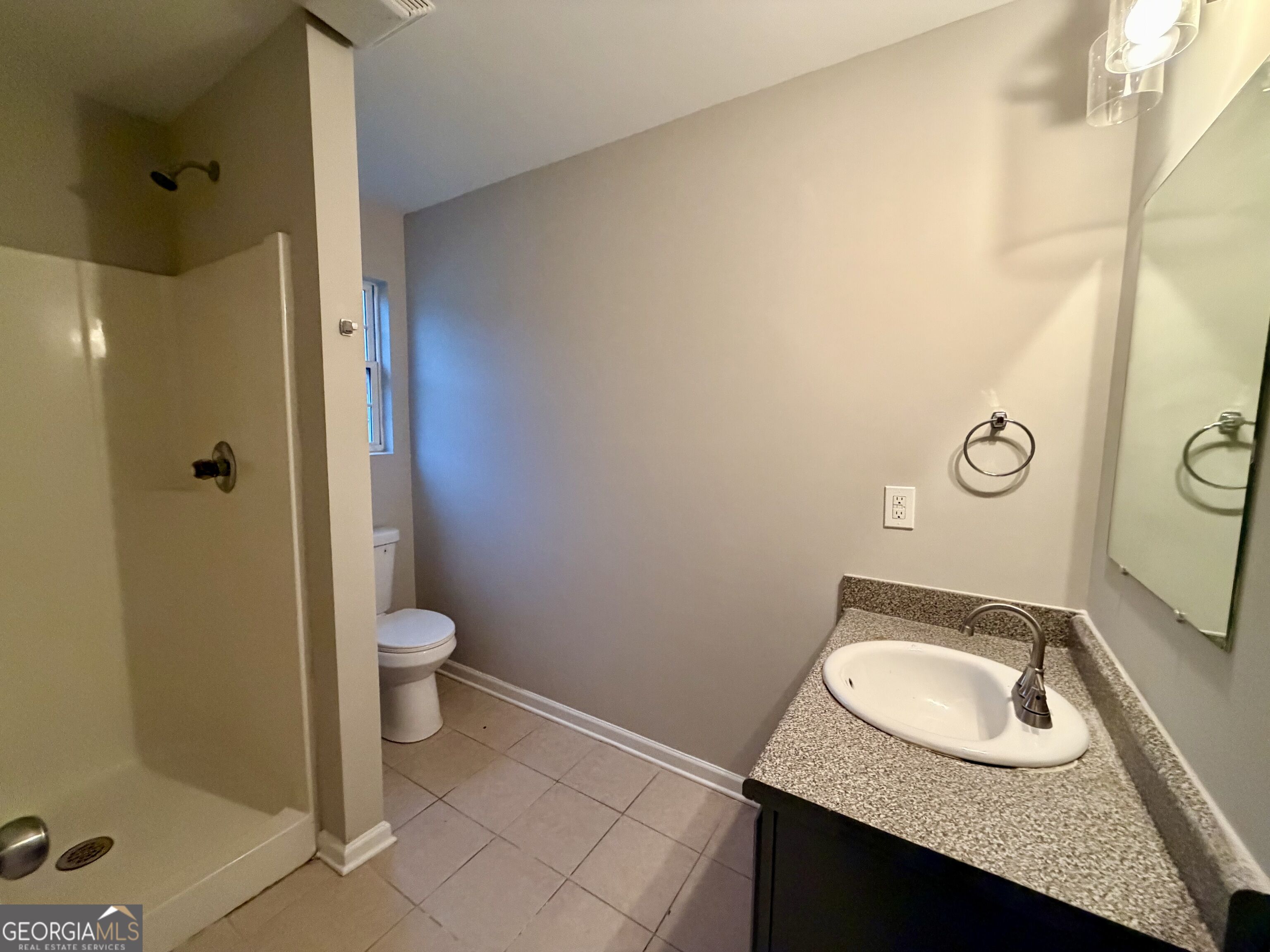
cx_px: 635
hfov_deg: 102.1
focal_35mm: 14
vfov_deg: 85.7
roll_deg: -0.4
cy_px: 476
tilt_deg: -4.3
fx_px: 514
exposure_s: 1/60
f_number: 2.2
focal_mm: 2.22
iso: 800
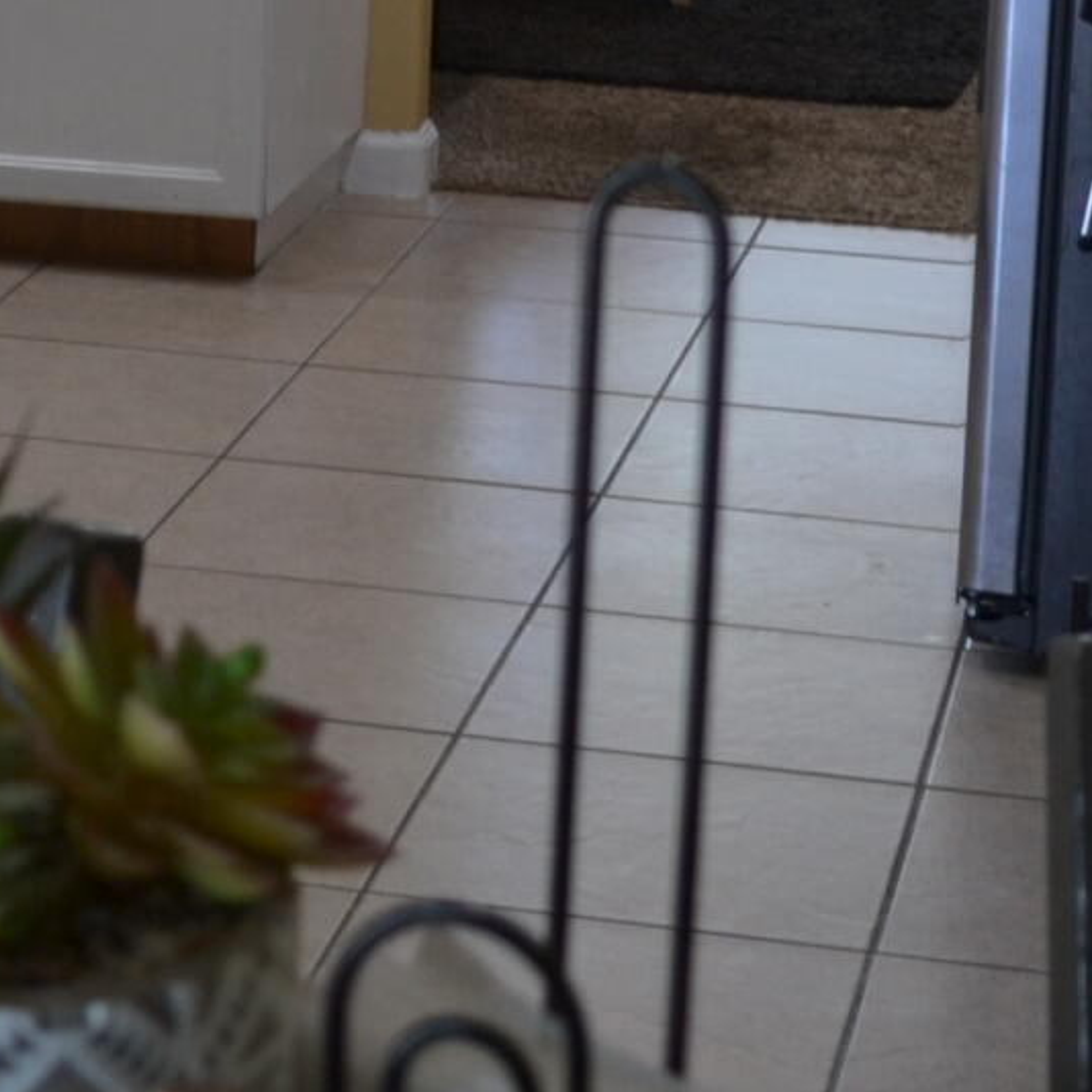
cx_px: 170
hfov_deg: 13.4
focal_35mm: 129
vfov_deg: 12.6
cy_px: -689
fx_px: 4604
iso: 220
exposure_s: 1/30
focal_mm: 18
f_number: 3.5
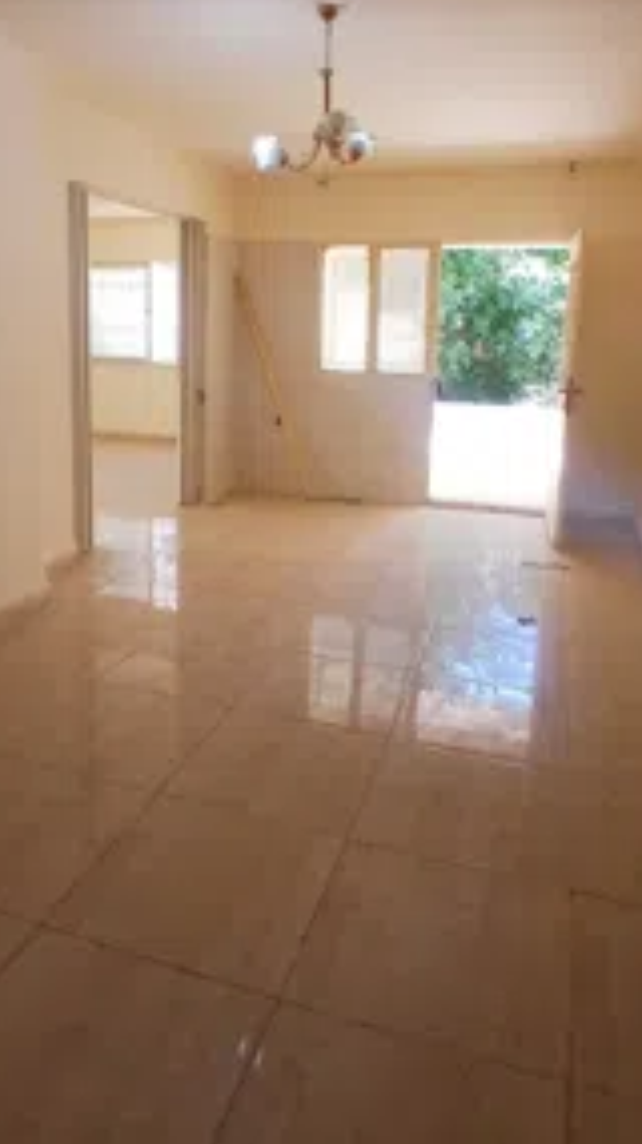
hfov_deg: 44.2
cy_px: 470
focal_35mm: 26
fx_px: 788
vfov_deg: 71.3
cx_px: 273
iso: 80
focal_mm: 1.4
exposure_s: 1/50
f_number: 2.2
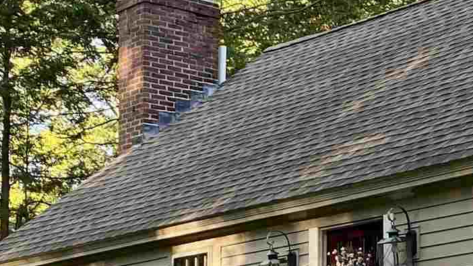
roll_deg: +0.5
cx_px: 612
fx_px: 1555
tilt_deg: +4.1
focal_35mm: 124
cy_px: 360
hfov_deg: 16.4
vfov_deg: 9.6
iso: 64
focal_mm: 4.25
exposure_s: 1/121
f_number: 1.8
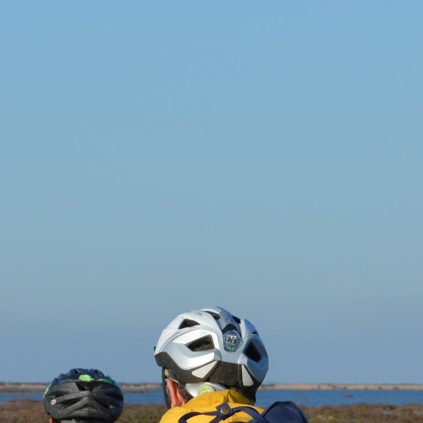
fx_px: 4924
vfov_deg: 4.9
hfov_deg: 4.9
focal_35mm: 356
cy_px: 570
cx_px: 28
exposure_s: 1/320
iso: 100
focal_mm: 55
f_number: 9
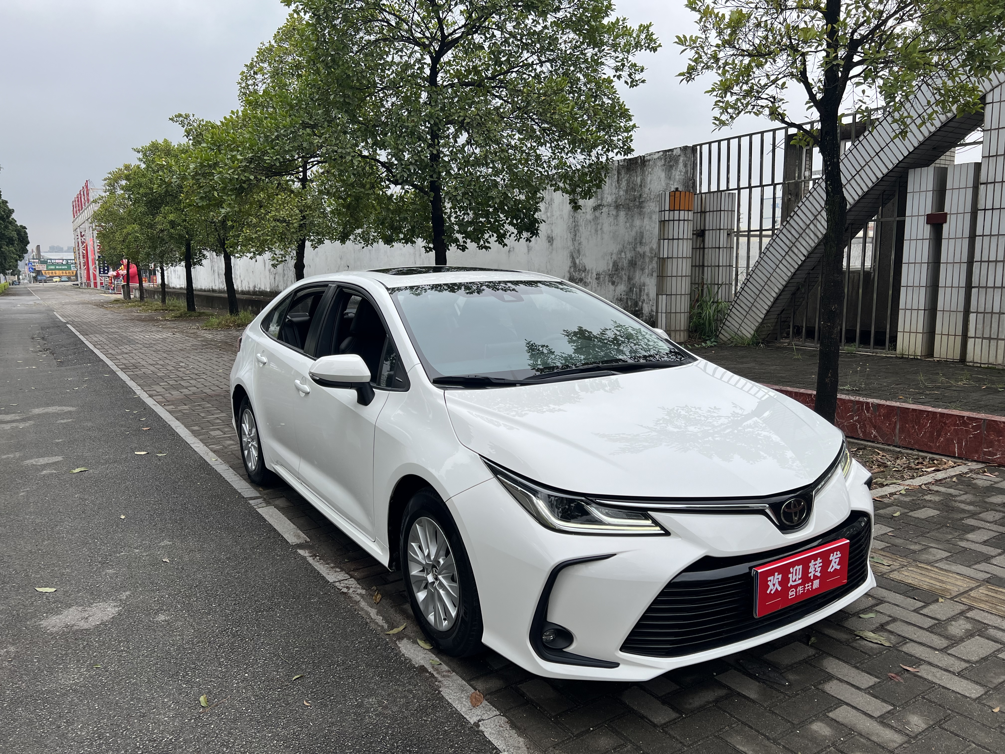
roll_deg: +1.0
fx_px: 755
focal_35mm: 26
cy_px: 377
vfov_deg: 53.1
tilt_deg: -8.4
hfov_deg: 67.3
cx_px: 502
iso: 50
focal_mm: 5.7
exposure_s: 1/1972
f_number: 1.5
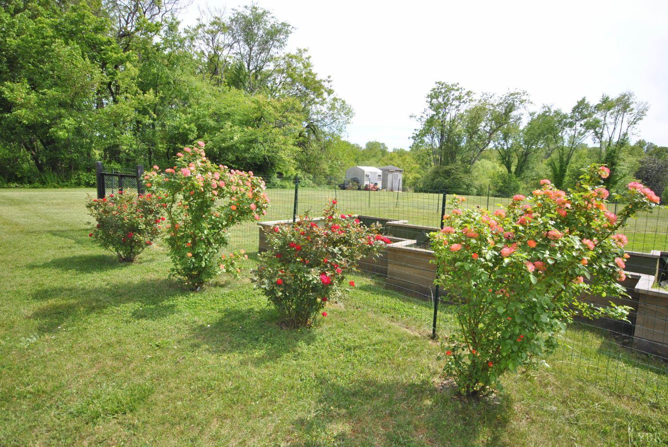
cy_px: 224
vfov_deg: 59.6
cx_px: 334
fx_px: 390
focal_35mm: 21
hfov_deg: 81.1
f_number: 7.1
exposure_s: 1/200
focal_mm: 14
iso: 100
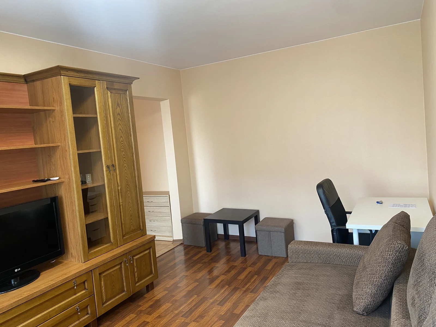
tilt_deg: -4.4
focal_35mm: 26
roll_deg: +5.2
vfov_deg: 53.1
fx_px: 327
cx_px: 218
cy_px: 164
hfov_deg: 67.3
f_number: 1.8
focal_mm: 4.25
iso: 125
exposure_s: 1/72
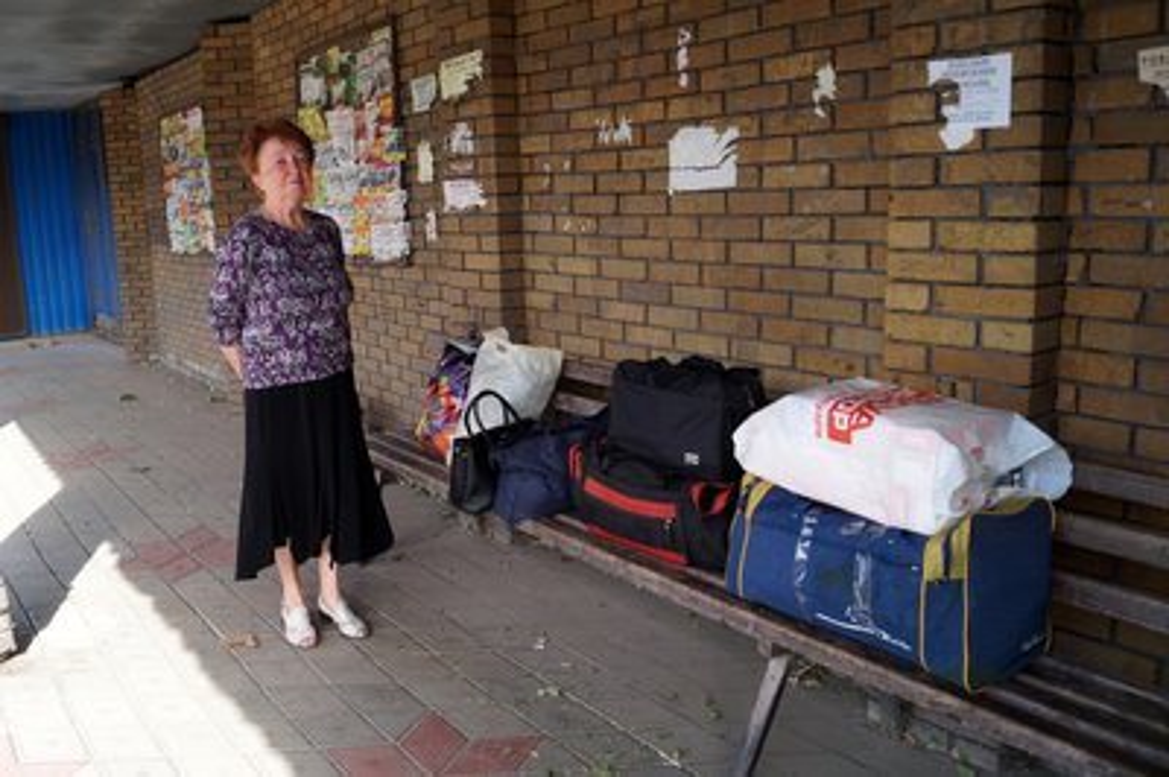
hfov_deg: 67.4
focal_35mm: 27
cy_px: 388
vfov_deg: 47.9
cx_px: 584
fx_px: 876
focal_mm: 18
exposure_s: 1/160
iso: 100
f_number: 4
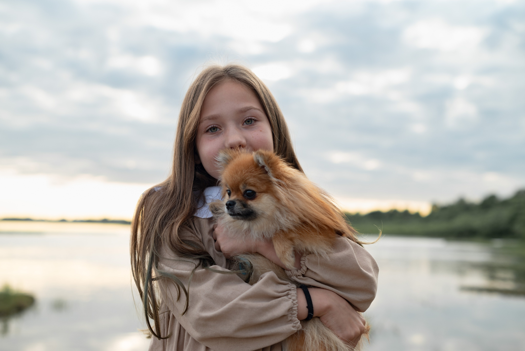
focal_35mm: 50
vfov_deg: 27.0
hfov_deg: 39.6
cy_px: 176
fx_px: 729
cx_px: 262
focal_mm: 50
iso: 160
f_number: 3.5
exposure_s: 1/400
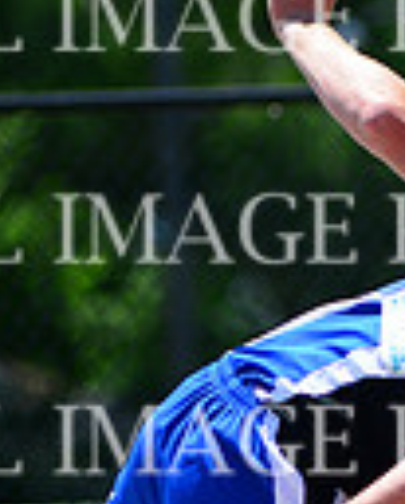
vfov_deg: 2.3
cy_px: 543
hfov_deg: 1.8
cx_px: 362
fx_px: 12646
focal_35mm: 847
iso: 320
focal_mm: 200
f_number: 4
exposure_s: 1/2500
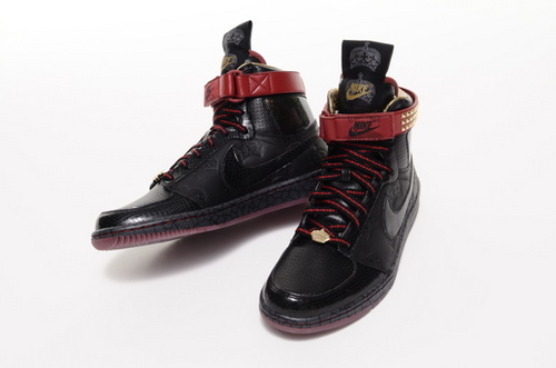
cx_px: 278
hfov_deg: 42.4
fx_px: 717
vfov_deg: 28.8
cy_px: 184
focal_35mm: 46
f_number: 16
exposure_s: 1/125
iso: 200
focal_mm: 31
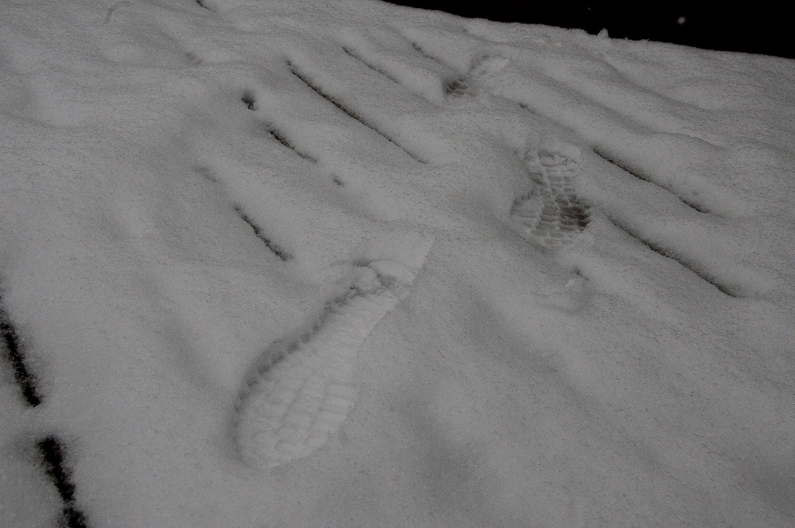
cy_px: 264
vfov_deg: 34.1
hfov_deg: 49.6
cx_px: 398
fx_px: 860
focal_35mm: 39
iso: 1000
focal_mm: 26
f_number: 13
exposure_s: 1/640
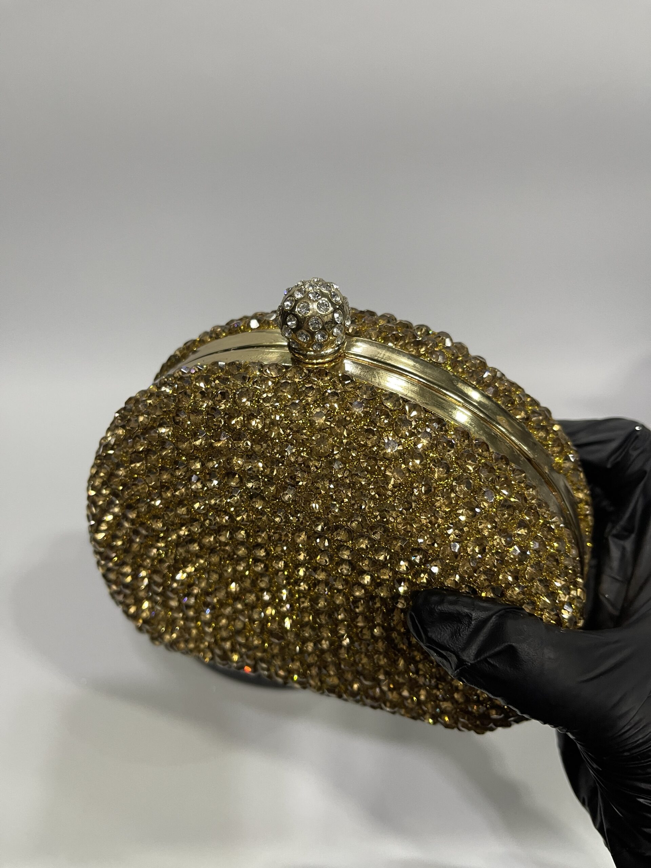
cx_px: 326
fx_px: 627
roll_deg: +0.3
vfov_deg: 69.4
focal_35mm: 25
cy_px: 434
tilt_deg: -35.5
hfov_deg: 54.9
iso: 125
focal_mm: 5.1
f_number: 1.6
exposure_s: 1/50
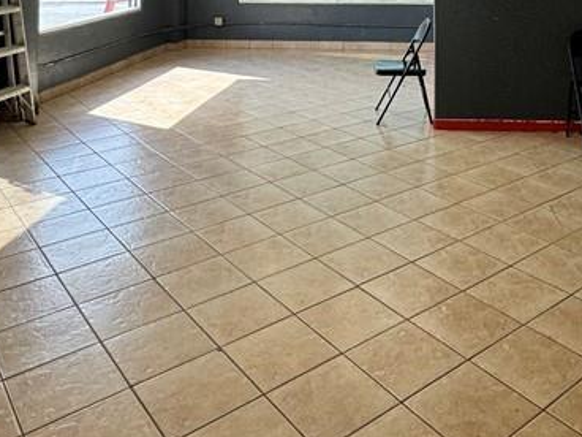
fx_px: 656
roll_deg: -0.1
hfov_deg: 47.2
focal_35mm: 39
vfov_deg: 31.4
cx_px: 384
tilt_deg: +0.8
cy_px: -78
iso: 125
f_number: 2.2
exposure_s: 1/120
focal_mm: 2.22
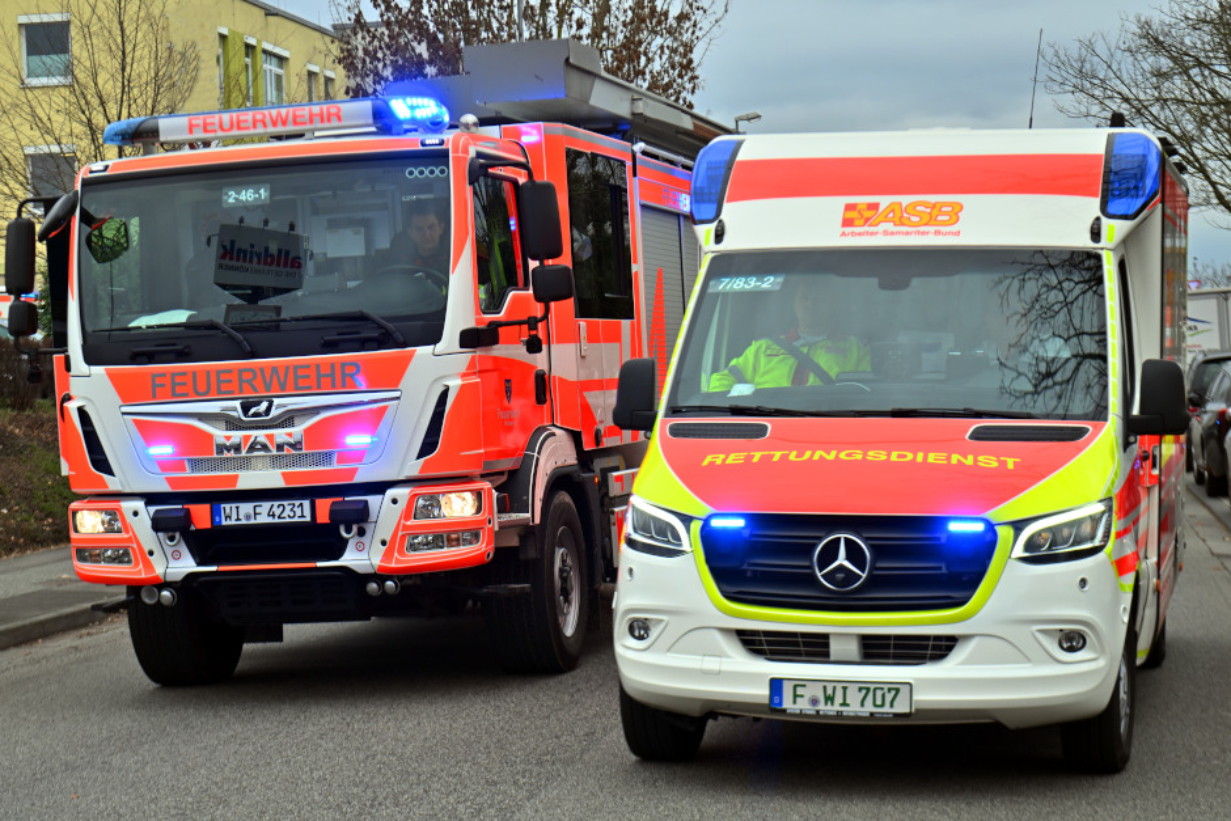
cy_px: 410
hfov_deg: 28.8
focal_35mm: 70
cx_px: 616
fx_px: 2394
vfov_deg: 19.5
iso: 160
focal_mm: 70
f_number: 5.6
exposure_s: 1/250
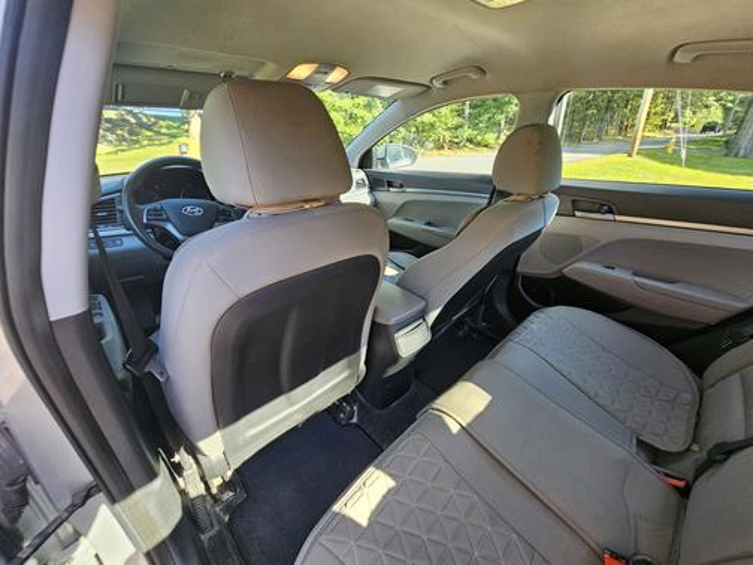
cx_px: 376
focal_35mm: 13
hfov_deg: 106.2
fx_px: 283
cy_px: 282
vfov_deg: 89.9
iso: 100
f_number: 2.2
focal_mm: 2.2
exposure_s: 1/120
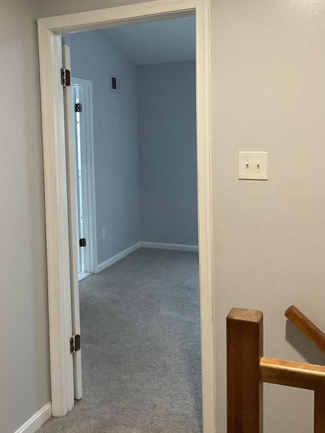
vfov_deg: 45.5
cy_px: 172
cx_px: 109
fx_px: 513
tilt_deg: -3.6
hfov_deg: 34.8
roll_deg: +1.9
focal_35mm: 41
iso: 200
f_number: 1.8
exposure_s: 1/60
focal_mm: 3
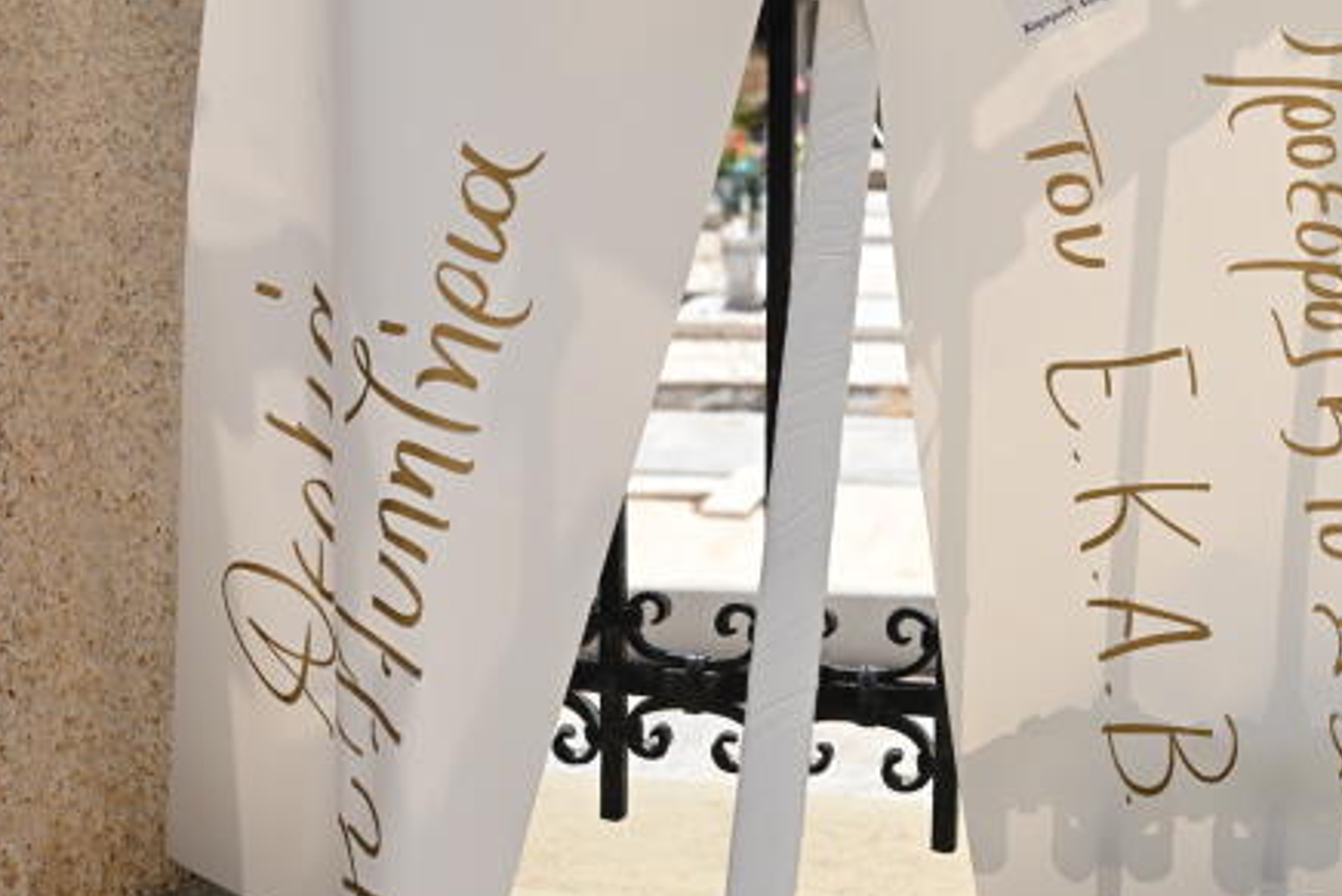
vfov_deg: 23.0
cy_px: 431
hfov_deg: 33.4
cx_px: 973
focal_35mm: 59
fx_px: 2200
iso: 100
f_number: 5.6
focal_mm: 39
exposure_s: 1/640
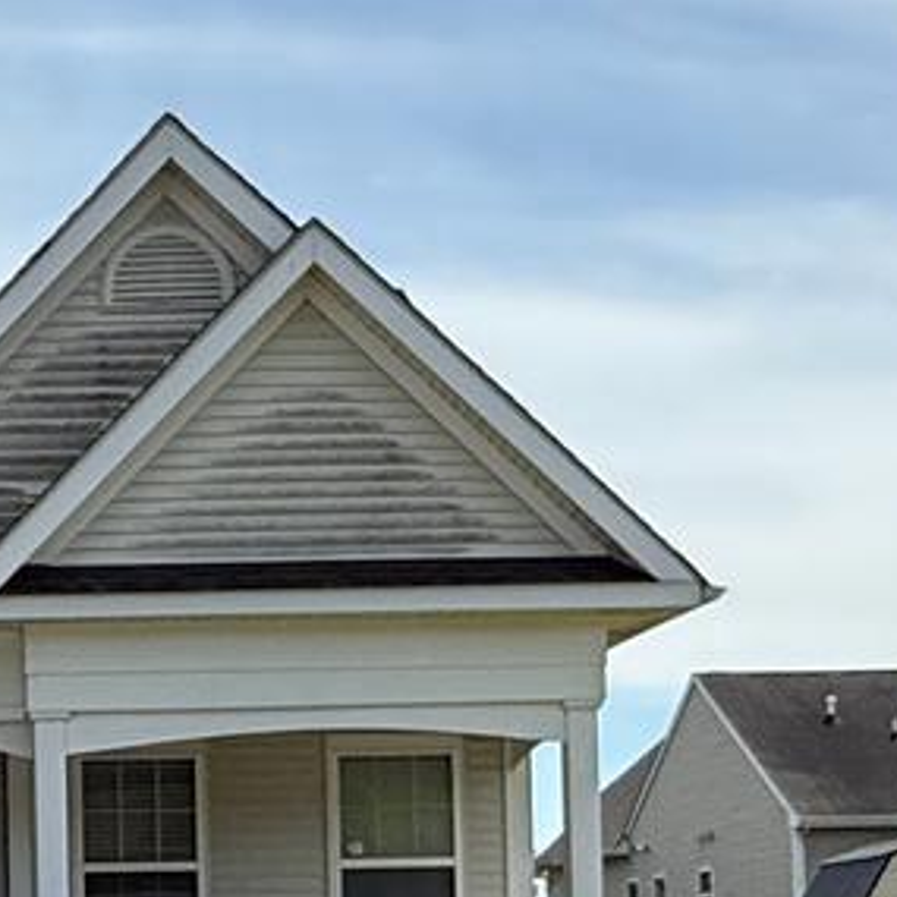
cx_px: -116
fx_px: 2609
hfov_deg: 18.7
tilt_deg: +2.3
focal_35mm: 89
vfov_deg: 19.0
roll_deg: +0.5
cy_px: 900
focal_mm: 2.22
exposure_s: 1/2841
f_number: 2.2
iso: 50
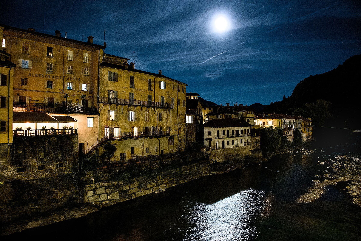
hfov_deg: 73.7
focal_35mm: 24
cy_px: 120
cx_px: 180
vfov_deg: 53.1
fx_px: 241
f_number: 5.6
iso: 6400
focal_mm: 24
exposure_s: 1/1.3
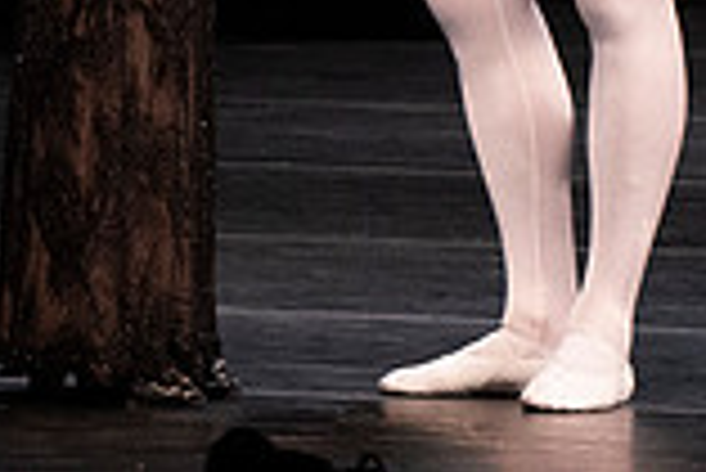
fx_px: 28619
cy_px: -393
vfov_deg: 0.9
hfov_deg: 1.4
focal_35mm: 1458
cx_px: -126
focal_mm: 394
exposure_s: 1/320
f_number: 10
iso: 12800
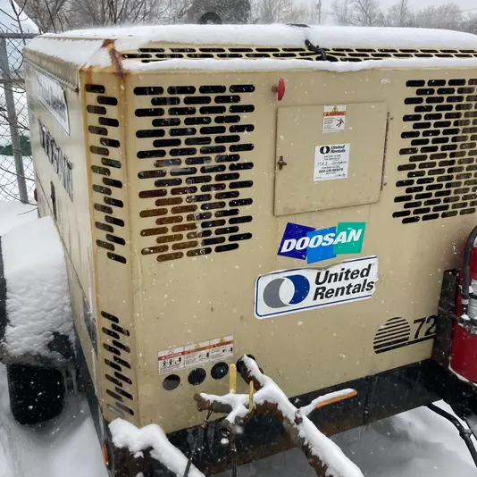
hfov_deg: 48.4
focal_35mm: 34
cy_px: 210
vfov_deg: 48.4
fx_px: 530
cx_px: 232
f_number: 1.8
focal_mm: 3.99
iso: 20
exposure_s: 1/148
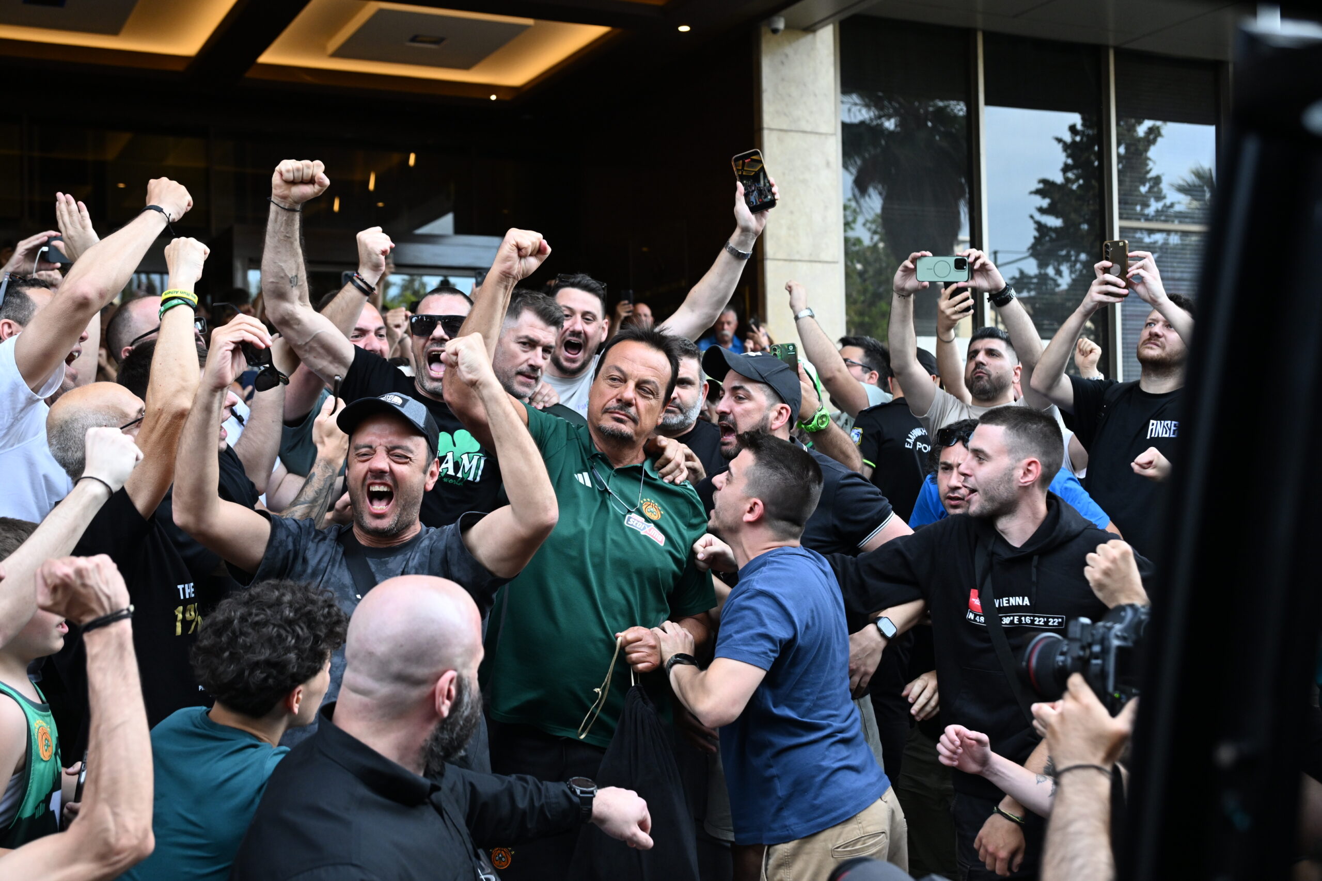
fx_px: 1579
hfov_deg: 45.4
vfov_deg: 31.2
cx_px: 661
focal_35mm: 43
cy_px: 440
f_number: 4
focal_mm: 43
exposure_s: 1/1000
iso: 1600
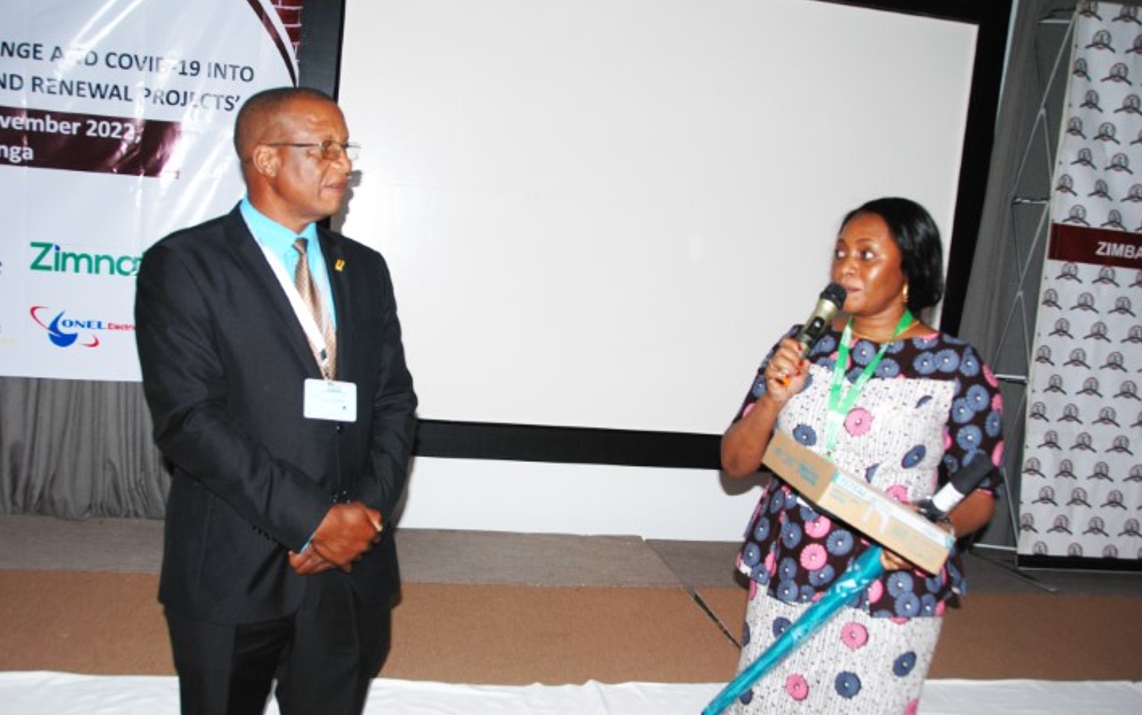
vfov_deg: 40.6
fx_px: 965
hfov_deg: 61.2
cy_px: 370
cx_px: 567
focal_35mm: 31
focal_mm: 20
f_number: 3.8
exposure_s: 1/60
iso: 200
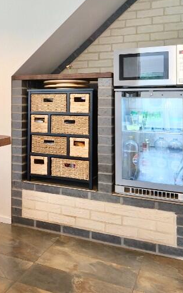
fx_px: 335
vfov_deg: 46.5
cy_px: 98
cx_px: -54
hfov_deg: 26.2
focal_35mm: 42
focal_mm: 13.2
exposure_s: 1/2.1
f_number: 10
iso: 800
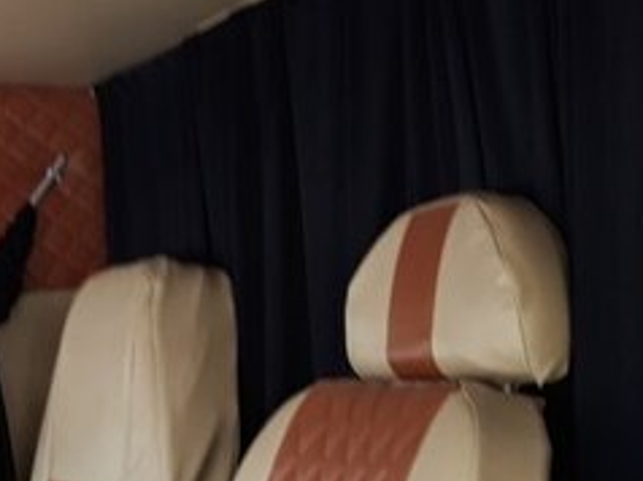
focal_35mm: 75
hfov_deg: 25.4
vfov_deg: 18.6
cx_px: 97
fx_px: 1392
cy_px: 577
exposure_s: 1/50
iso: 50
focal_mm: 3.71
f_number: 1.7
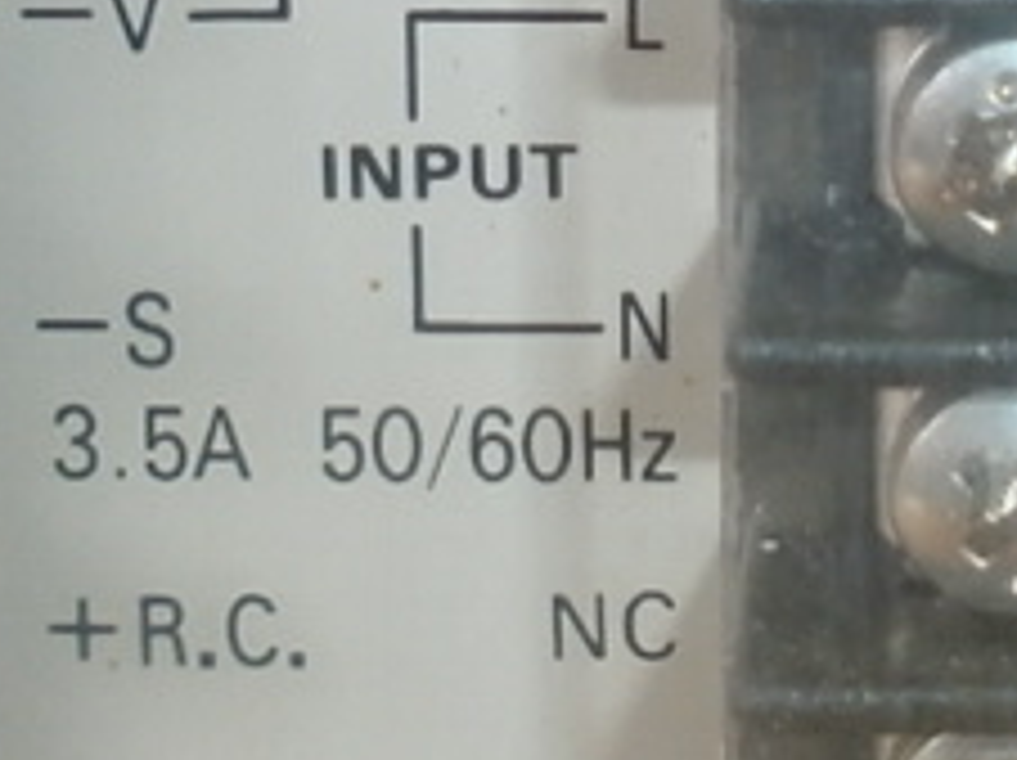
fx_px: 4490
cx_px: 720
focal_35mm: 153
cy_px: 13
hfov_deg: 12.9
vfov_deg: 9.6
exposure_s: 1/30
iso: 125
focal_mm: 4.8
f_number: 2.9
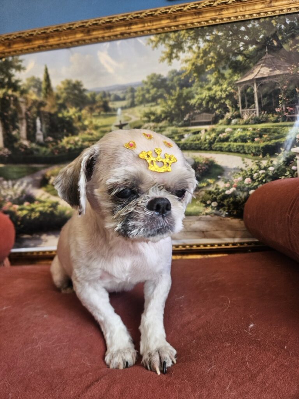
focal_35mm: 23
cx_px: 150
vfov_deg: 73.9
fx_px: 265
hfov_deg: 58.9
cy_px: 200
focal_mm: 5.4
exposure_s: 1/207
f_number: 1.8
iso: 80
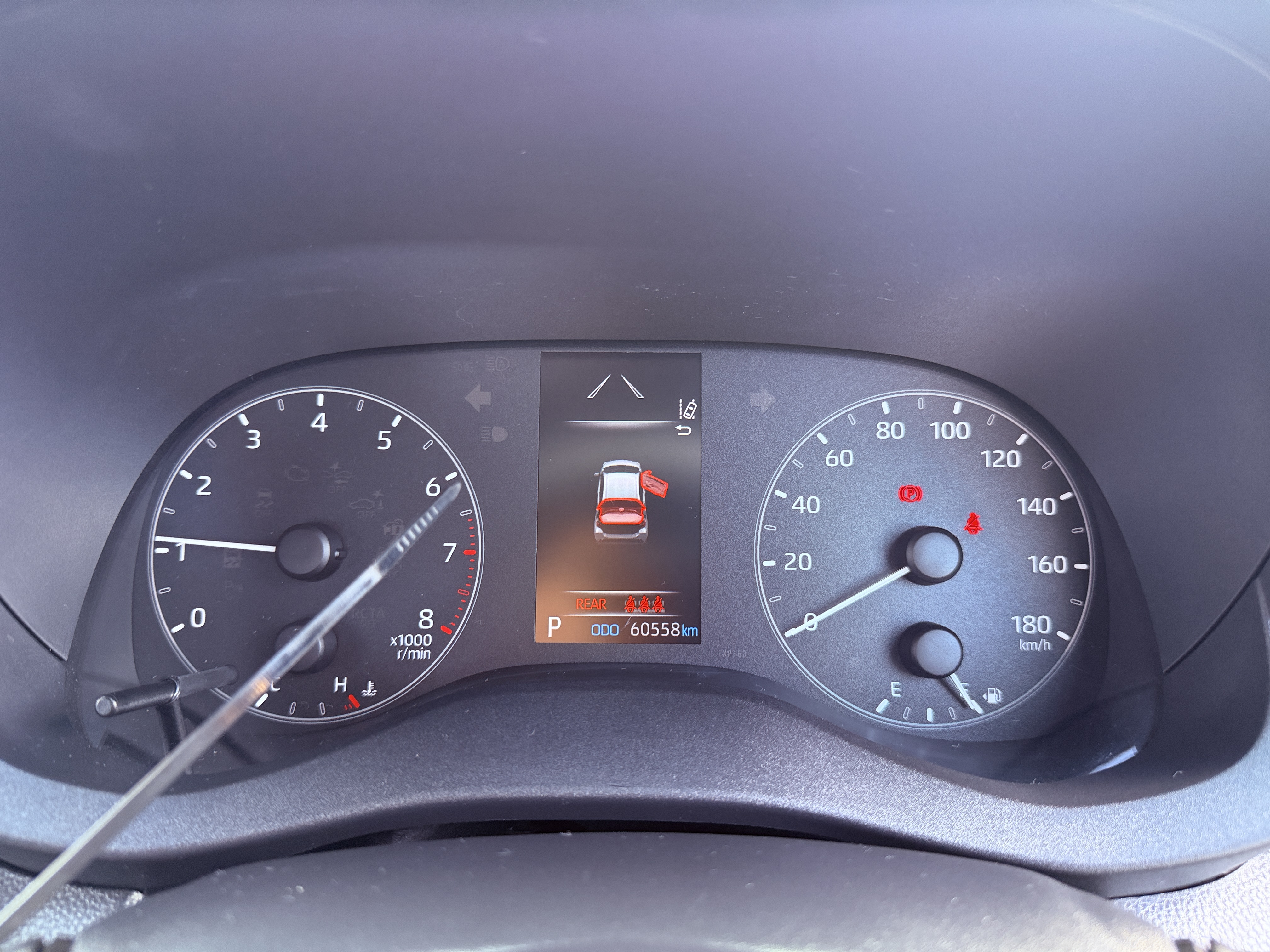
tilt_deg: -21.1
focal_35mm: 24
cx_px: 635
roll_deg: +0.0
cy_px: 476
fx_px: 881
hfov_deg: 71.6
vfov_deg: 56.8
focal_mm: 6.76
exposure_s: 1/84
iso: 200
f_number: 1.78
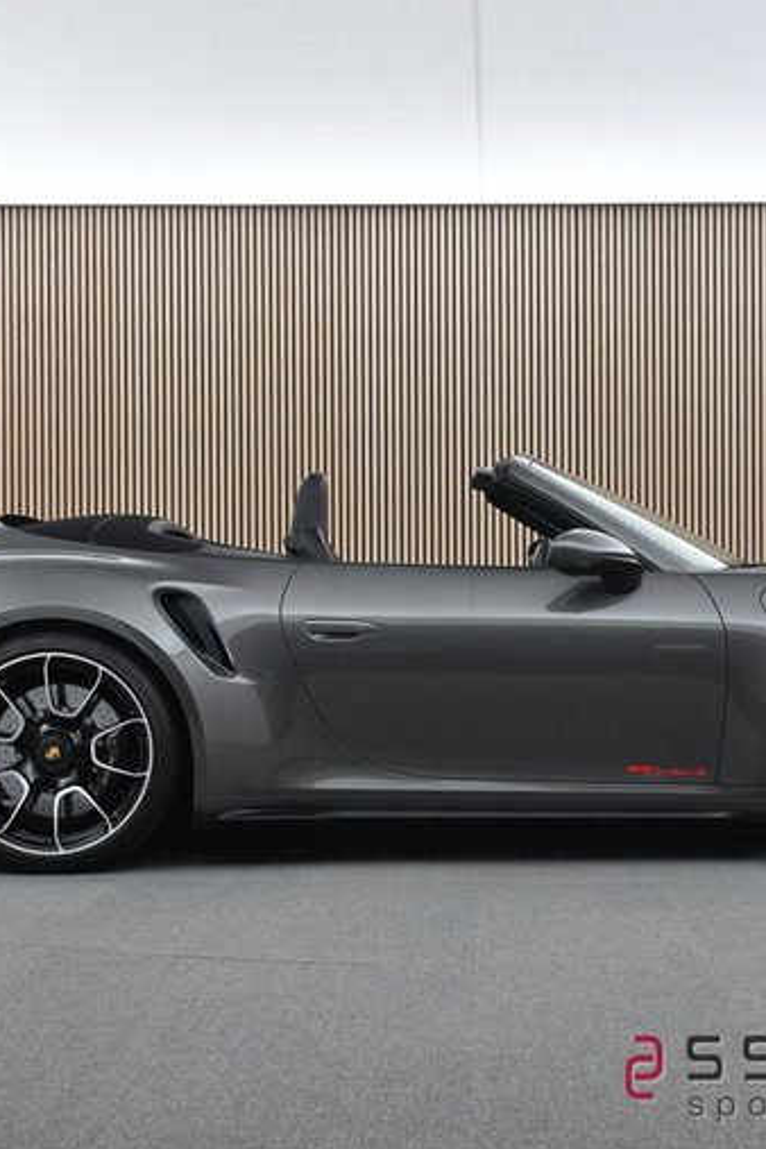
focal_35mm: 60
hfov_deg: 22.5
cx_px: 477
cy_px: 576
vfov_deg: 33.3
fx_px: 1919
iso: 500
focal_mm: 26.5
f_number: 4.5
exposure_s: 1/40
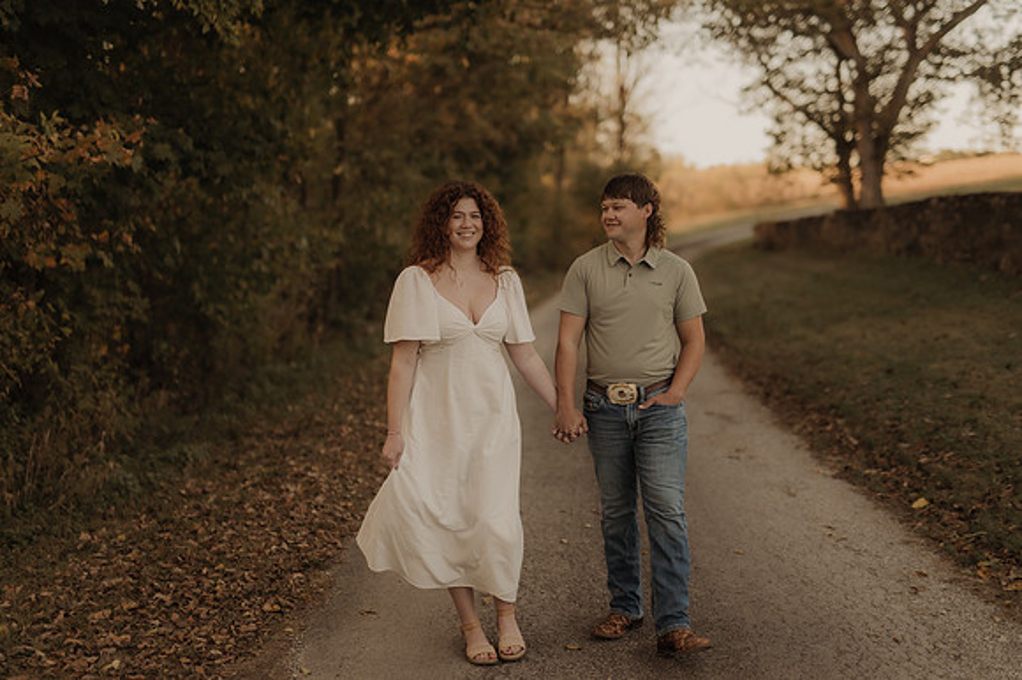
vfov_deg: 27.0
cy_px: 340
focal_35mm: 50
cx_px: 511
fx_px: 1419
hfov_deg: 39.6
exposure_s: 1/640
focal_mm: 50
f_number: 2.2
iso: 160
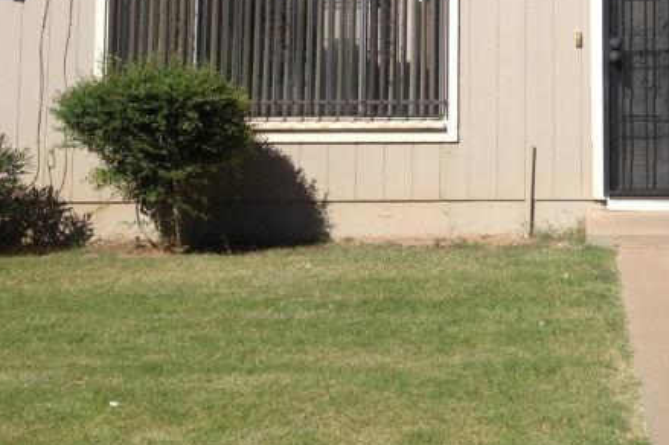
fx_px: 1578
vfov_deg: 15.3
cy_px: -120
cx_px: 561
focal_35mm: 85
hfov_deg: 23.5
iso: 50
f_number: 2.4
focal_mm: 4.28
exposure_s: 1/2208
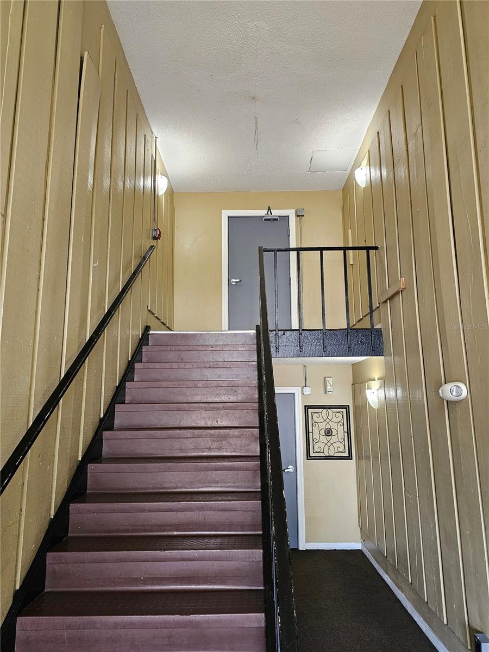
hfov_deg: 58.9
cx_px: 244
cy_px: 326
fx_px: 433
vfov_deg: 73.9
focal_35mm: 23
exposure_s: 1/120
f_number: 1.7
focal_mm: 6.3
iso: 640
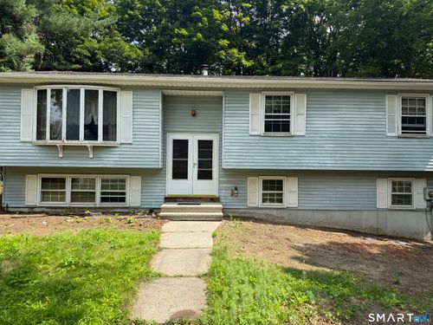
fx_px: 300
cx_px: 216
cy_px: 162
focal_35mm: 24
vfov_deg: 56.8
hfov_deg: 71.6
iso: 80
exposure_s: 1/1949
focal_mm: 6.76
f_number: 1.78
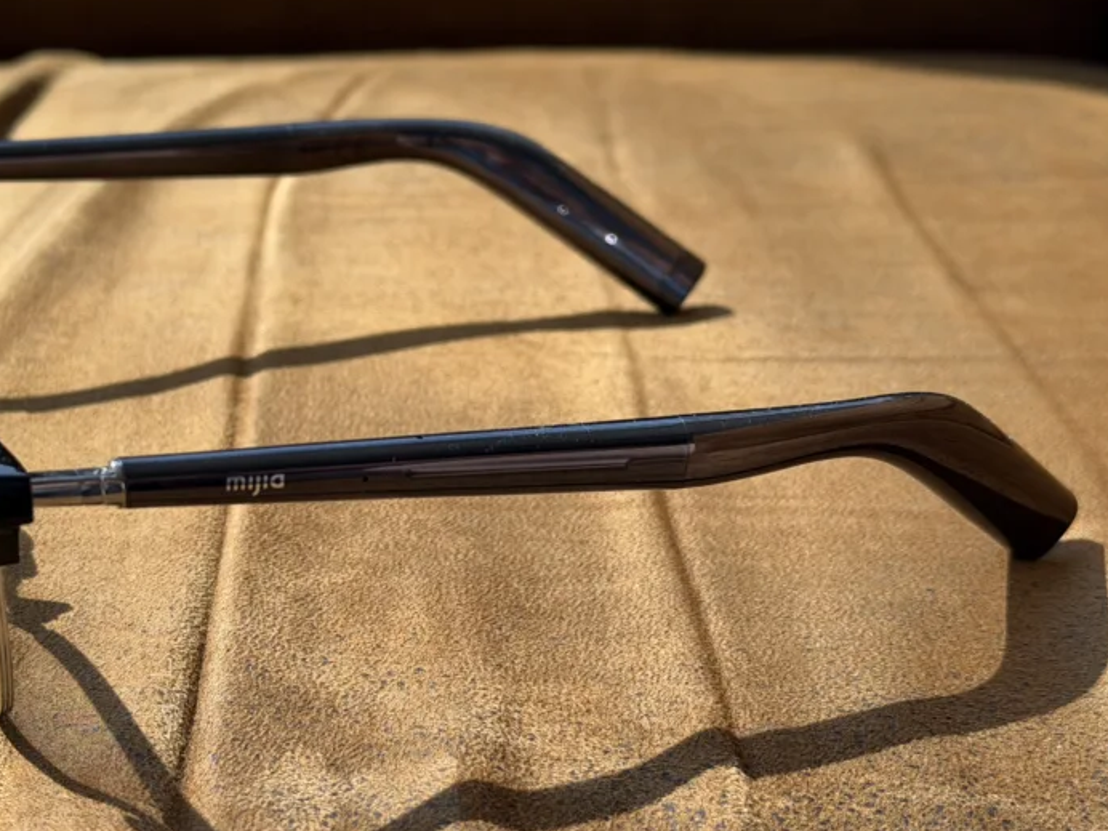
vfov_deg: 20.7
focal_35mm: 71
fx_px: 2273
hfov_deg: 27.2
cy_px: 540
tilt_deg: -27.4
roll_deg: +0.7
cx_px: 349
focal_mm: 6.76
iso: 64
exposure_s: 1/405
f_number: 1.78
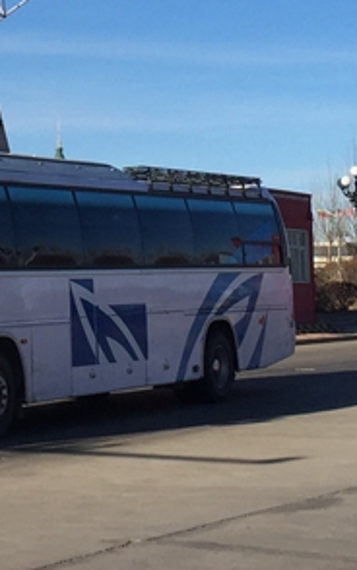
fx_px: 1664
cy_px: 19
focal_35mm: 107
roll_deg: -0.2
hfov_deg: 12.0
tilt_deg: +11.8
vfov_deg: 19.0
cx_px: -68
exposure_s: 1/2639
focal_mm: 4.15
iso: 32
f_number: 2.2
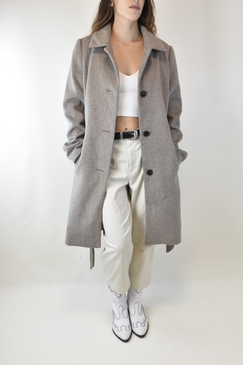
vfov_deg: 55.1
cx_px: 122
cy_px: 182
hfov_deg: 38.4
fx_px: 349
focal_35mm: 34
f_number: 13
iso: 1000
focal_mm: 23
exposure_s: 1/30
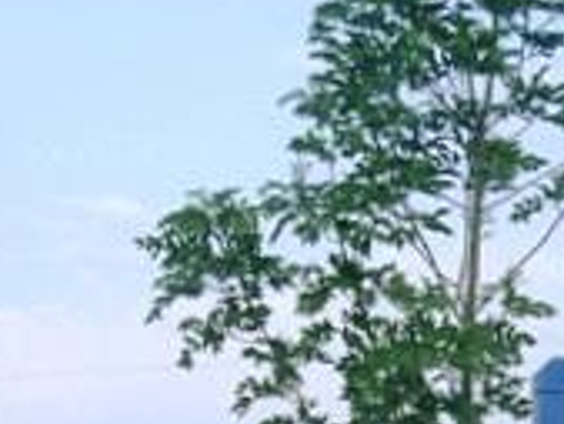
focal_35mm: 144
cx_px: 724
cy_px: 755
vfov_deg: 9.8
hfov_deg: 13.2
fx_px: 2348
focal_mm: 7.9
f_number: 2.8
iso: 64
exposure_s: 1/500
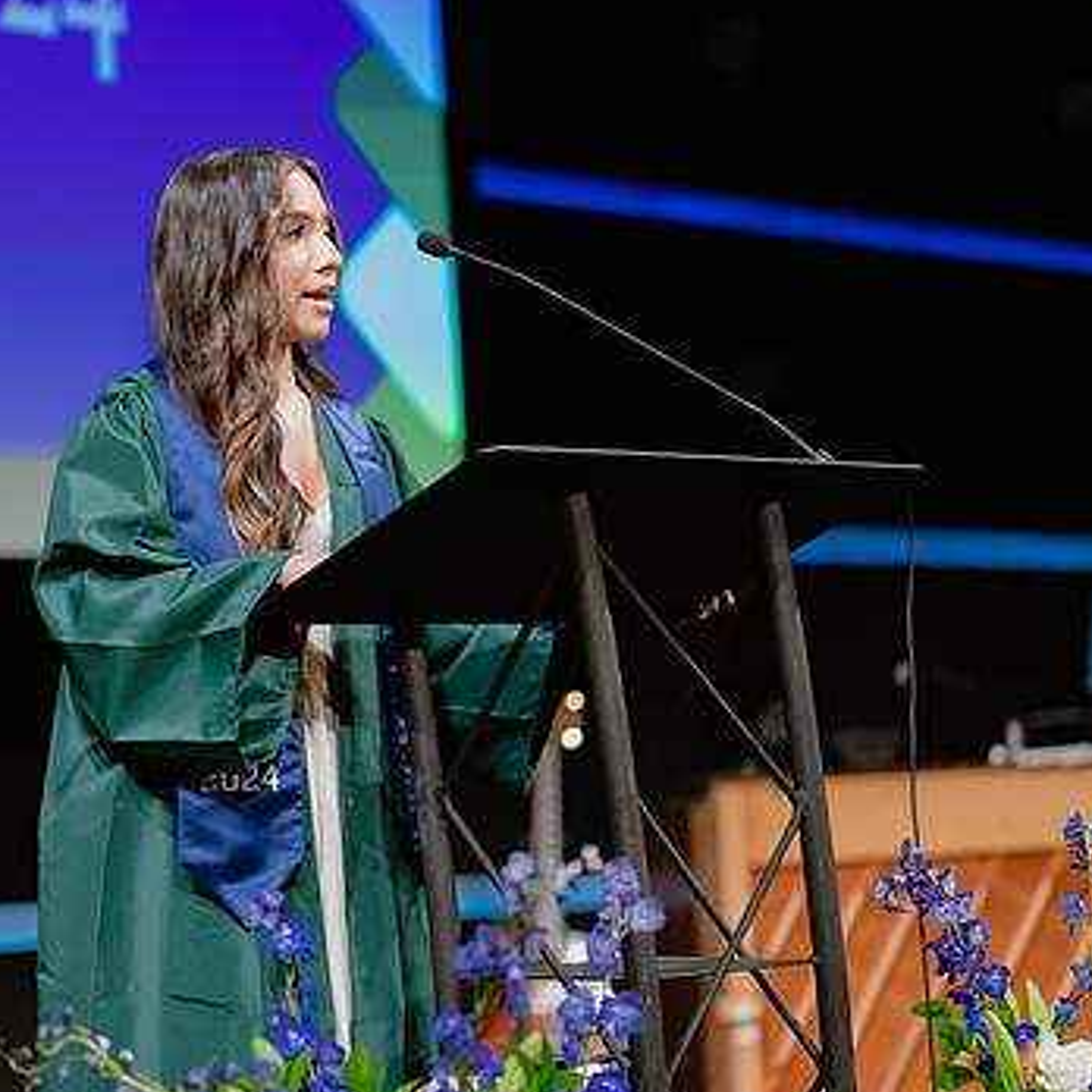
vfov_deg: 20.9
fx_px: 2962
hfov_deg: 20.7
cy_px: 593
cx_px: 264
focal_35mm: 83
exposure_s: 1/320
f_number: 1.2
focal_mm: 50
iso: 1000
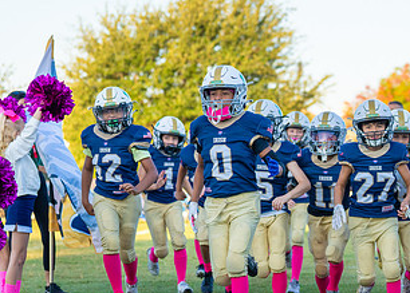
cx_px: 270
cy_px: 175
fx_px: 1783
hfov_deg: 13.1
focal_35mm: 153
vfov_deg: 9.4
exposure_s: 1/2500
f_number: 2.8
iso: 640
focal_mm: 70
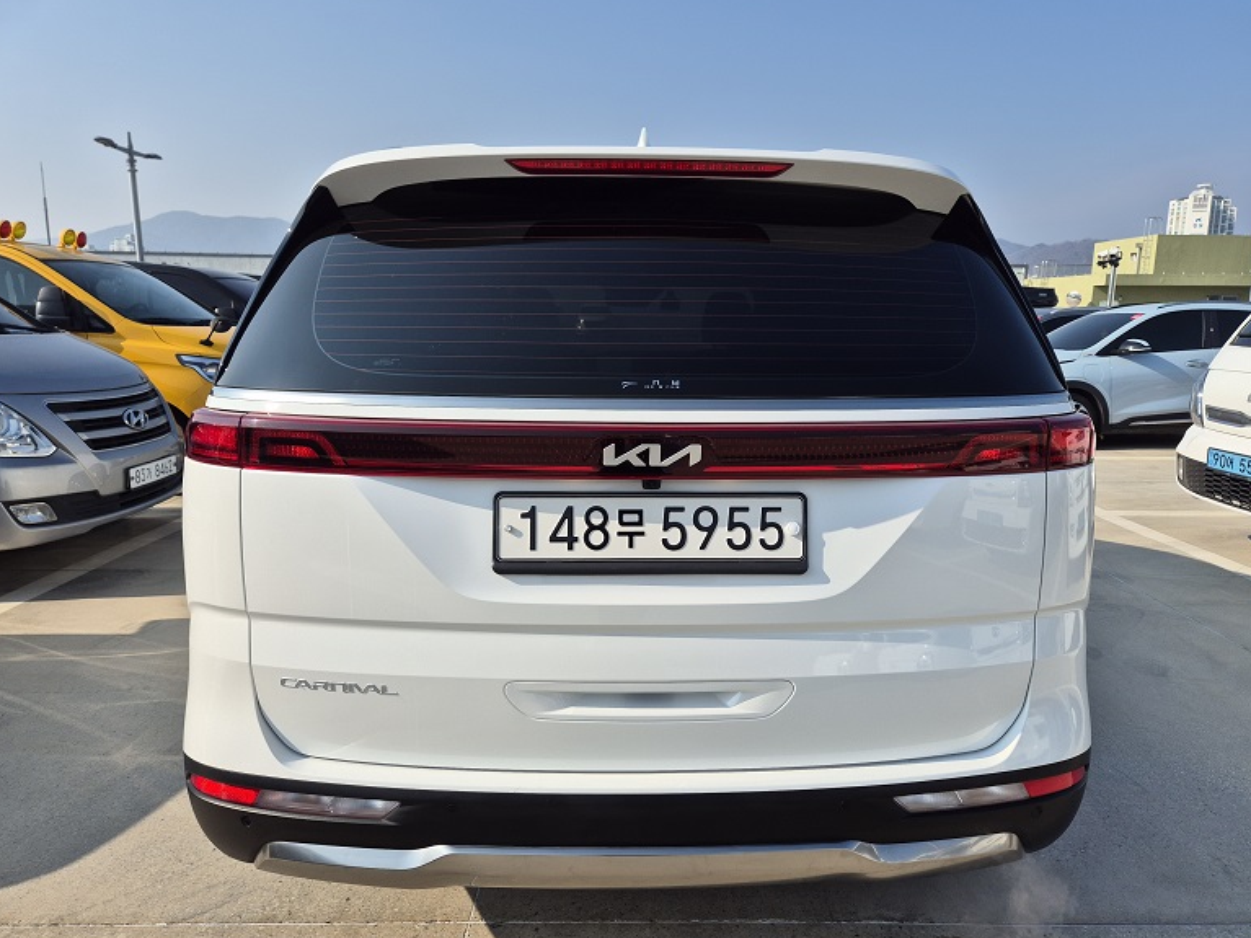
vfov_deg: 56.8
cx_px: 638
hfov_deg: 71.6
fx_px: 867
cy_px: 467
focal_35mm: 24
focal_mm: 5.4
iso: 25
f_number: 1.8
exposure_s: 1/2192
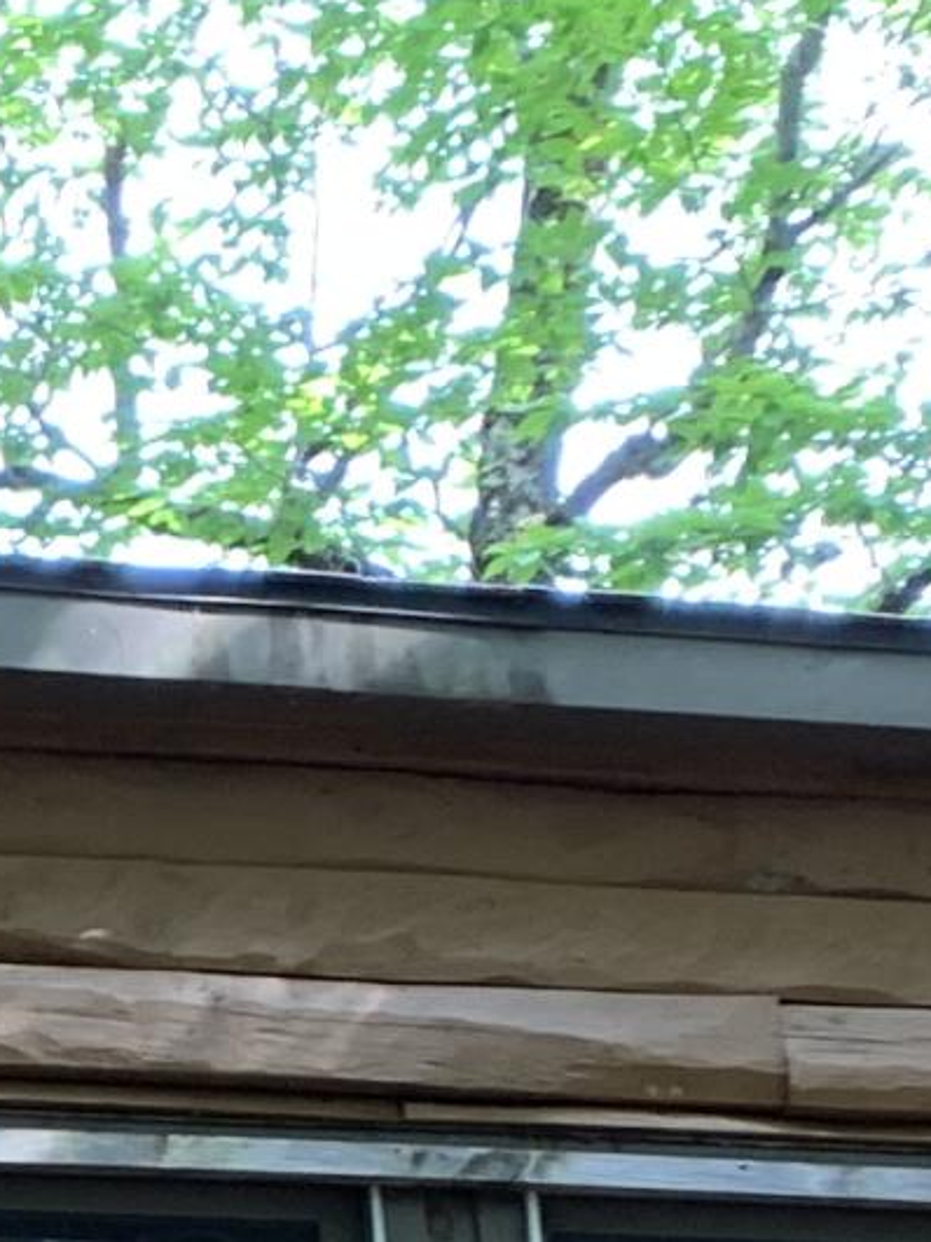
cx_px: -791
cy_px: 2568
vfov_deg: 11.9
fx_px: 5274
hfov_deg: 9.6
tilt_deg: +12.2
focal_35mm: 147
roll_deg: +1.7
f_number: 1.8
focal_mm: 4.25
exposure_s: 1/76
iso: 100
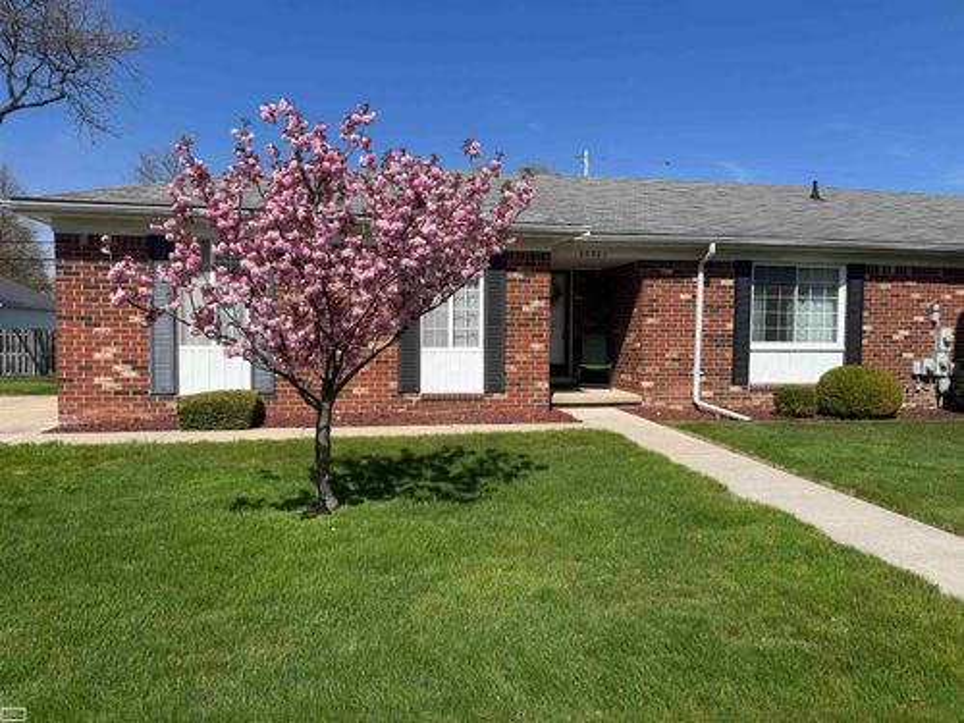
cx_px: 482
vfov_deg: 56.8
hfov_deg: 71.6
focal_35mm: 24
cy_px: 362
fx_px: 668
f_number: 1.78
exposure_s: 1/4608
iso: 80
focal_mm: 6.76
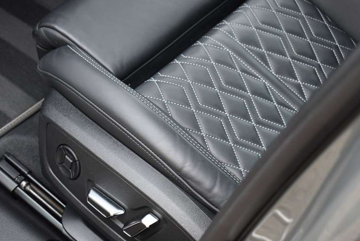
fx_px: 750
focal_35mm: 75
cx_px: 164
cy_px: 135
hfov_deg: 27.0
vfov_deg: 18.2
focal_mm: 40
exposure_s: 1/100
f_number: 5
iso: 400
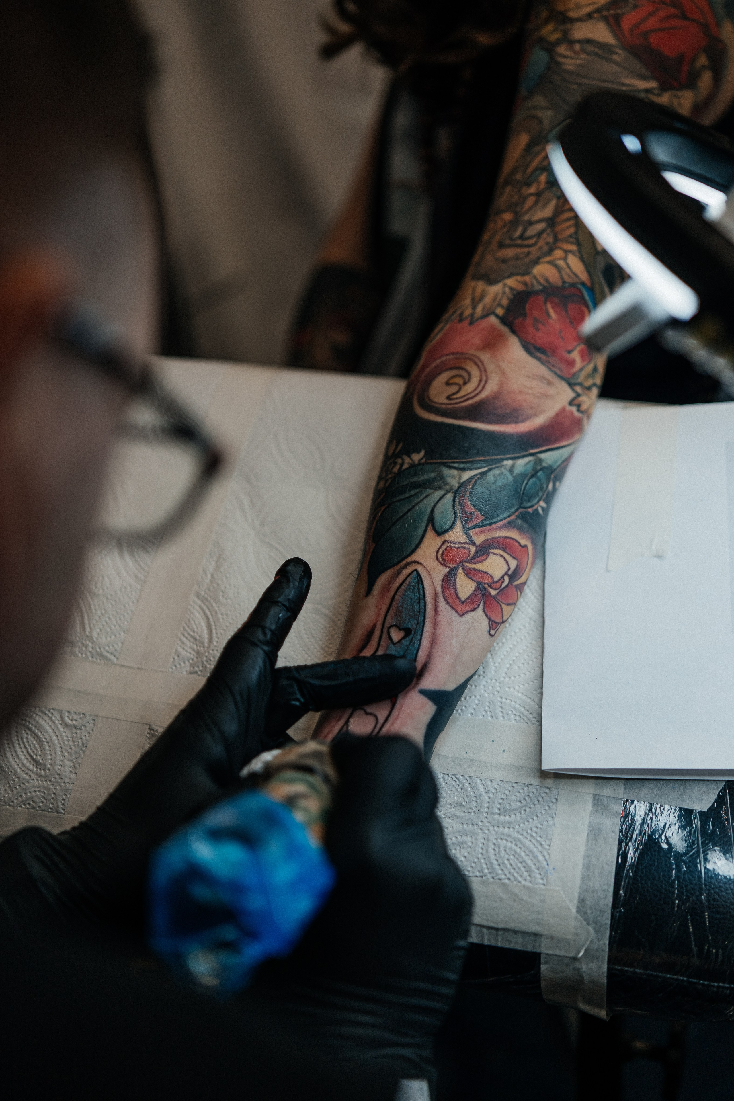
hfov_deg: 29.9
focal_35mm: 45
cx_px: 367
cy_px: 550
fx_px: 1376
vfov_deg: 43.6
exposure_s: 1/125
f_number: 1.8
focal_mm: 45
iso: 100
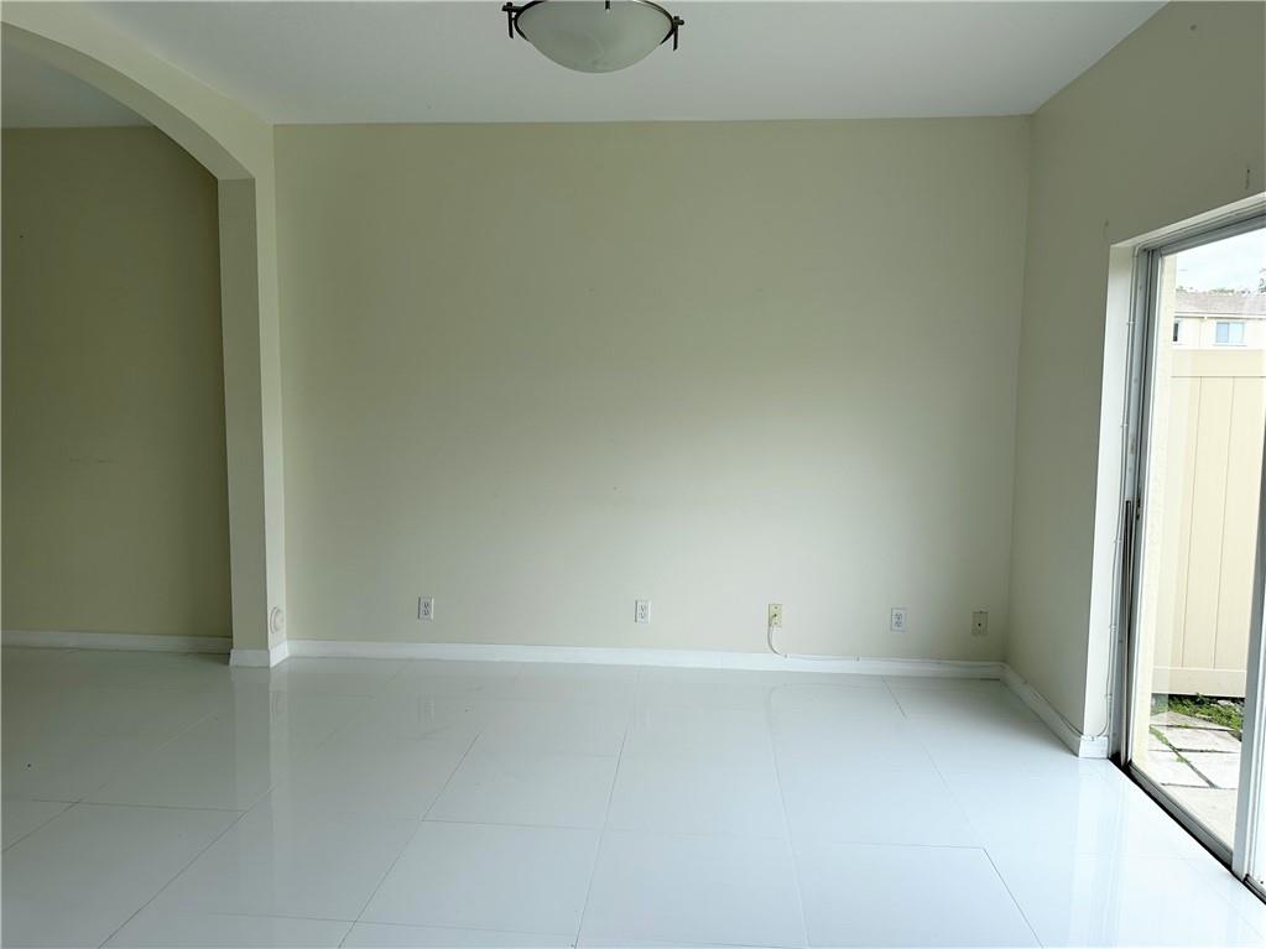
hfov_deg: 71.6
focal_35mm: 24
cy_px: 474
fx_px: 878
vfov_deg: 56.8
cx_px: 633
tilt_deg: -5.5
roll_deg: +1.7
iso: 80
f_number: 1.78
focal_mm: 6.86
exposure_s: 1/903
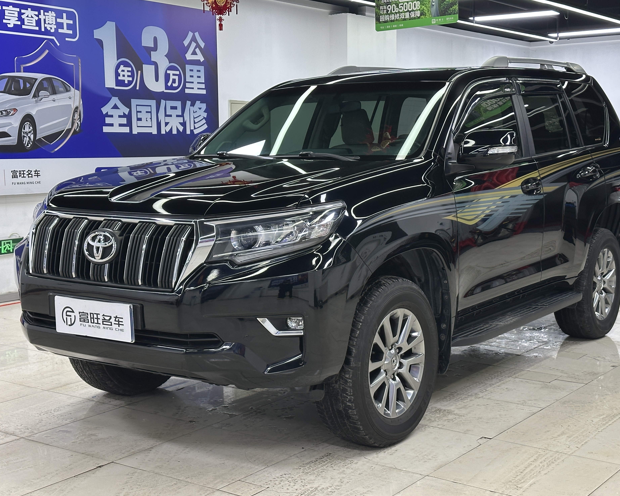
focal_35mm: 51
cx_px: 328
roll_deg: +0.3
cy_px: 251
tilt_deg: -6.4
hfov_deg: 36.6
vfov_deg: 29.7
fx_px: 936
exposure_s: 1/100
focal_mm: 6.86
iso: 160
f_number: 1.78
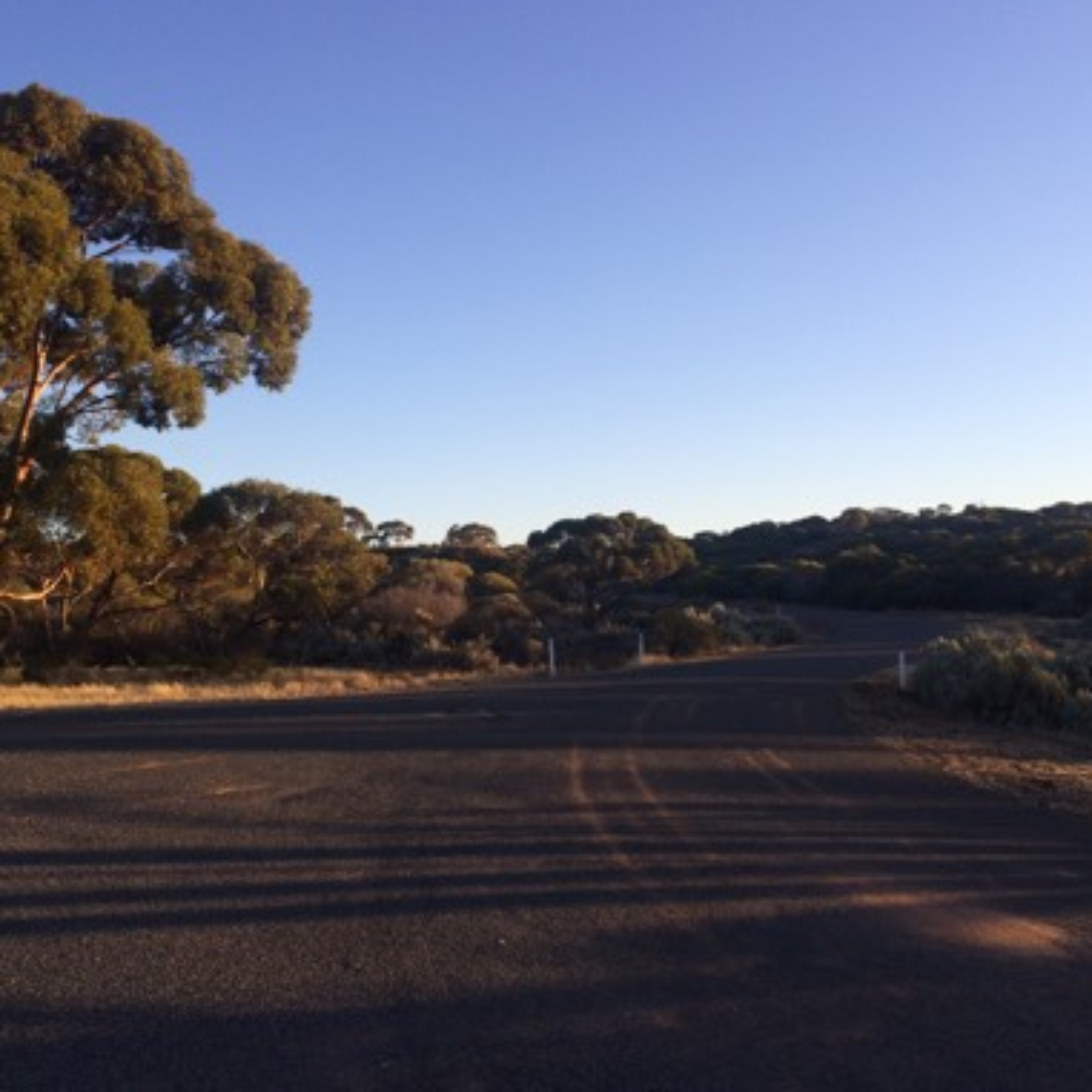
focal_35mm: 35
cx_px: 470
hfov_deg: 47.1
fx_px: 1249
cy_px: 550
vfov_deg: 47.2
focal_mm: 4.15
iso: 32
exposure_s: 1/733
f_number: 2.2
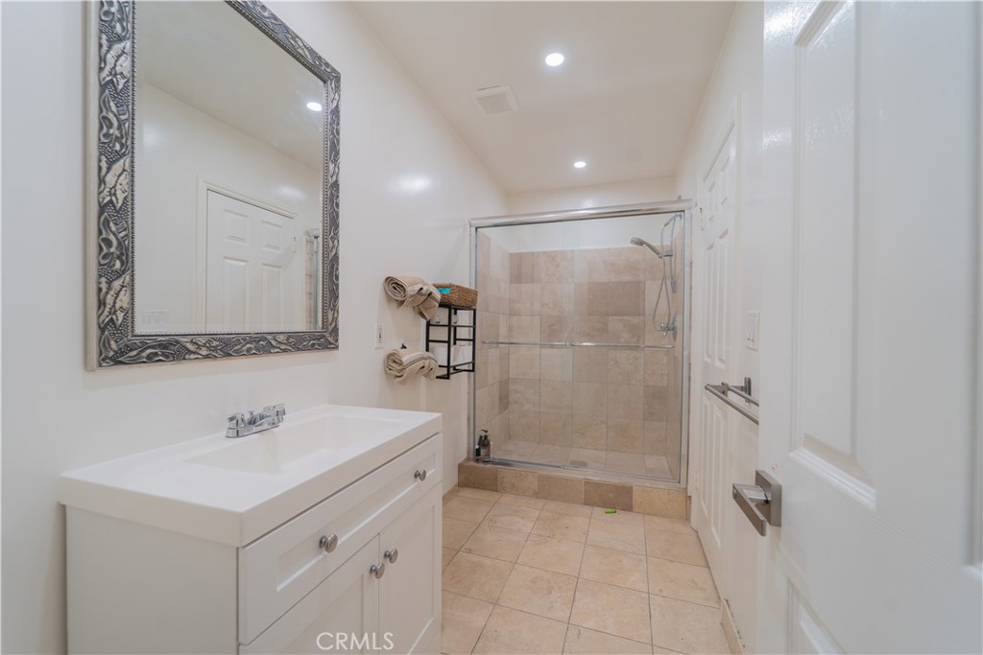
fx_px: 382
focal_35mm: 14
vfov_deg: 81.2
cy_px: 328
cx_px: 492
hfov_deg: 104.2
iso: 400
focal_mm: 14
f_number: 5.6
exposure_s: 1/30
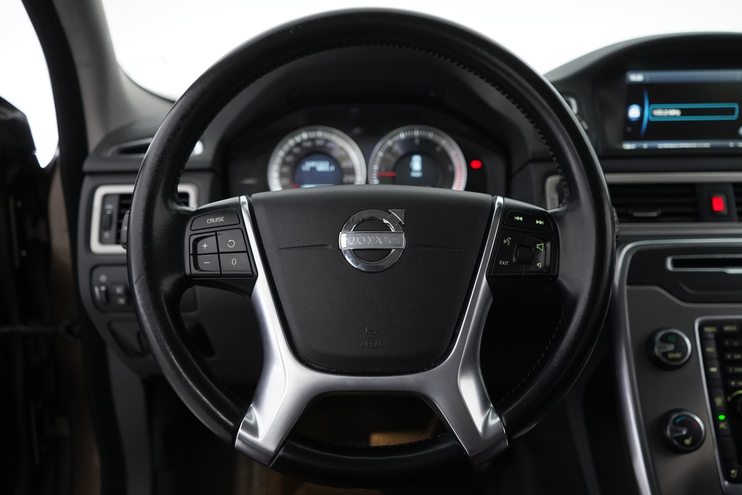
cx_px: 371
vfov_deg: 41.1
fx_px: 660
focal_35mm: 32
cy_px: 248
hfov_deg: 58.7
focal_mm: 32
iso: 2500
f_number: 4
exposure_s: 1/40
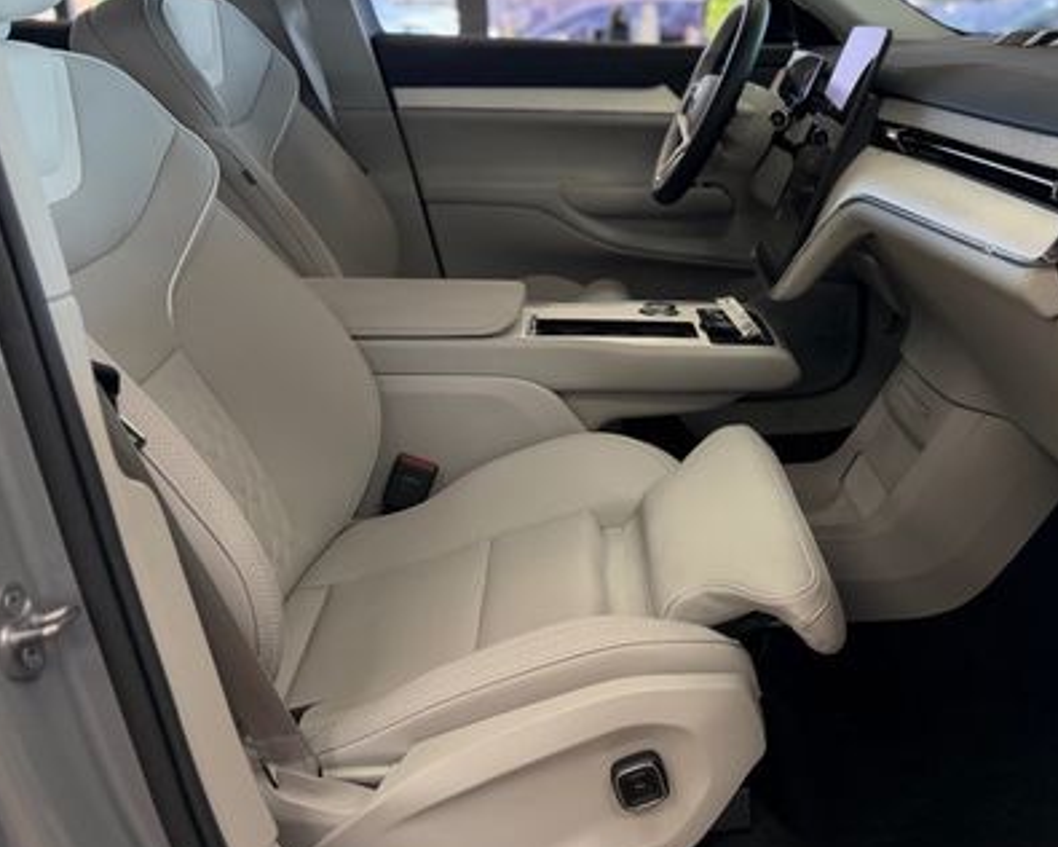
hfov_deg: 47.0
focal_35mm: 38
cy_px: 284
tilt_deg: -13.0
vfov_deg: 38.7
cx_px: 729
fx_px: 1190
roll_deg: +0.9
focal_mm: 6.76
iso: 200
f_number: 1.78
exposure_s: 1/217
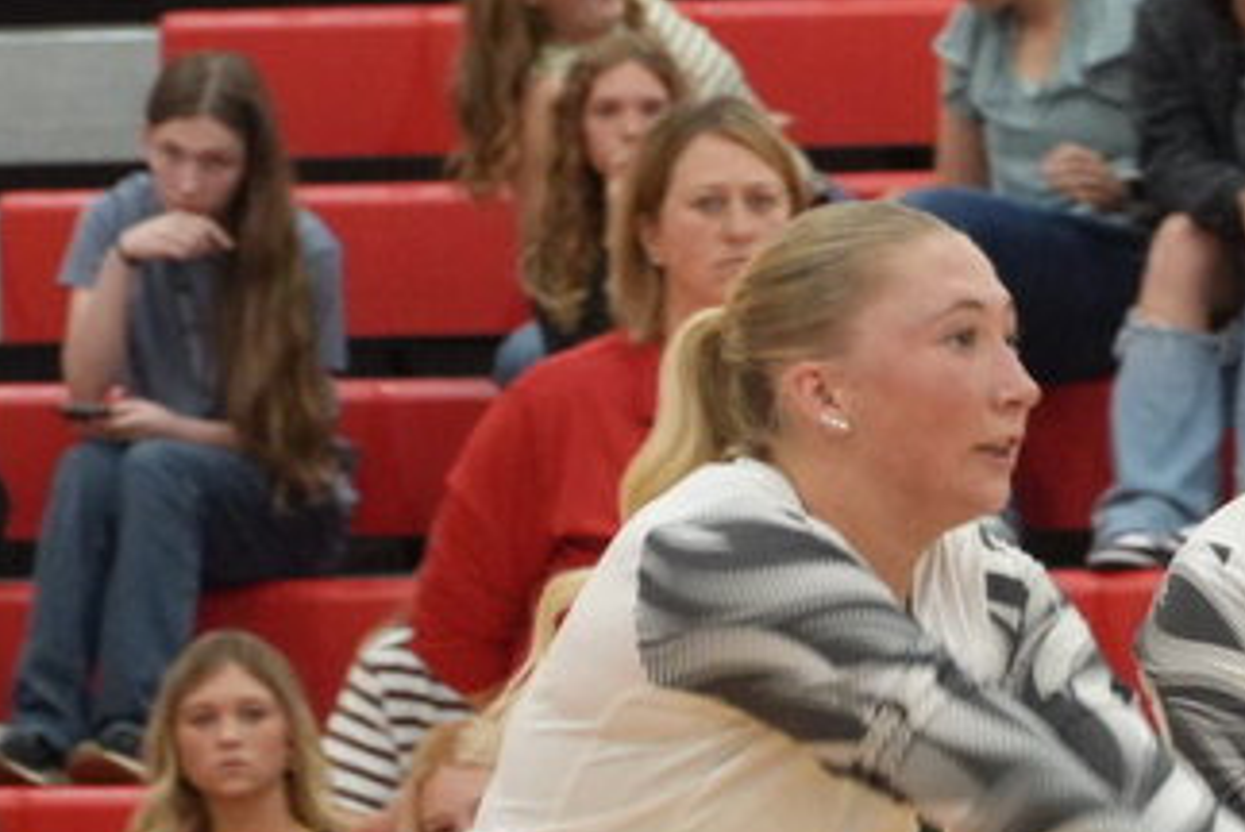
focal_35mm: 475
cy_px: 820
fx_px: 16441
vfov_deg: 2.9
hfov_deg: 4.3
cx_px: 1461
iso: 3200
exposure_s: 1/160
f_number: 5.6
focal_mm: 100
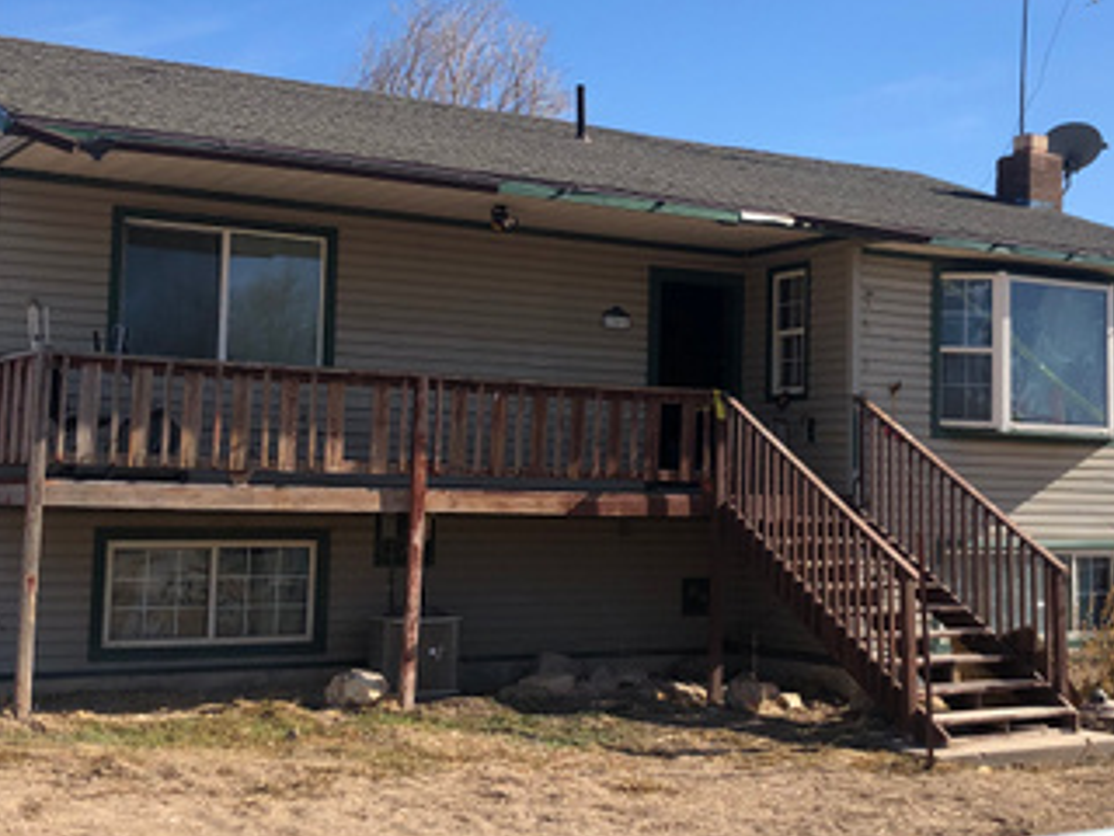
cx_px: 686
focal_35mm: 56
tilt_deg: +4.8
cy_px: 355
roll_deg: -0.9
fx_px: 1802
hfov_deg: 34.2
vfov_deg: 26.1
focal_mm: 4
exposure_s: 1/1675
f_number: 1.8
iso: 20
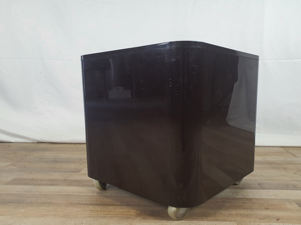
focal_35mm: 29
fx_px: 252
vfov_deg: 48.2
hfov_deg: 61.5
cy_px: 121
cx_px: 164
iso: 320
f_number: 2.4
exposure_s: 1/100
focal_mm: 4.3
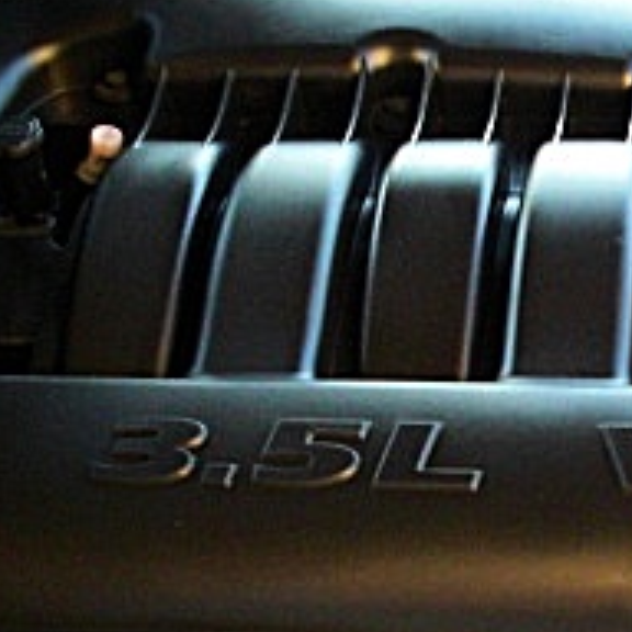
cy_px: 398
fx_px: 2190
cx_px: 727
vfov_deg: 16.4
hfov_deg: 15.9
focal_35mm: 106
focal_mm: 6.3
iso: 400
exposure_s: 1/100
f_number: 2.8
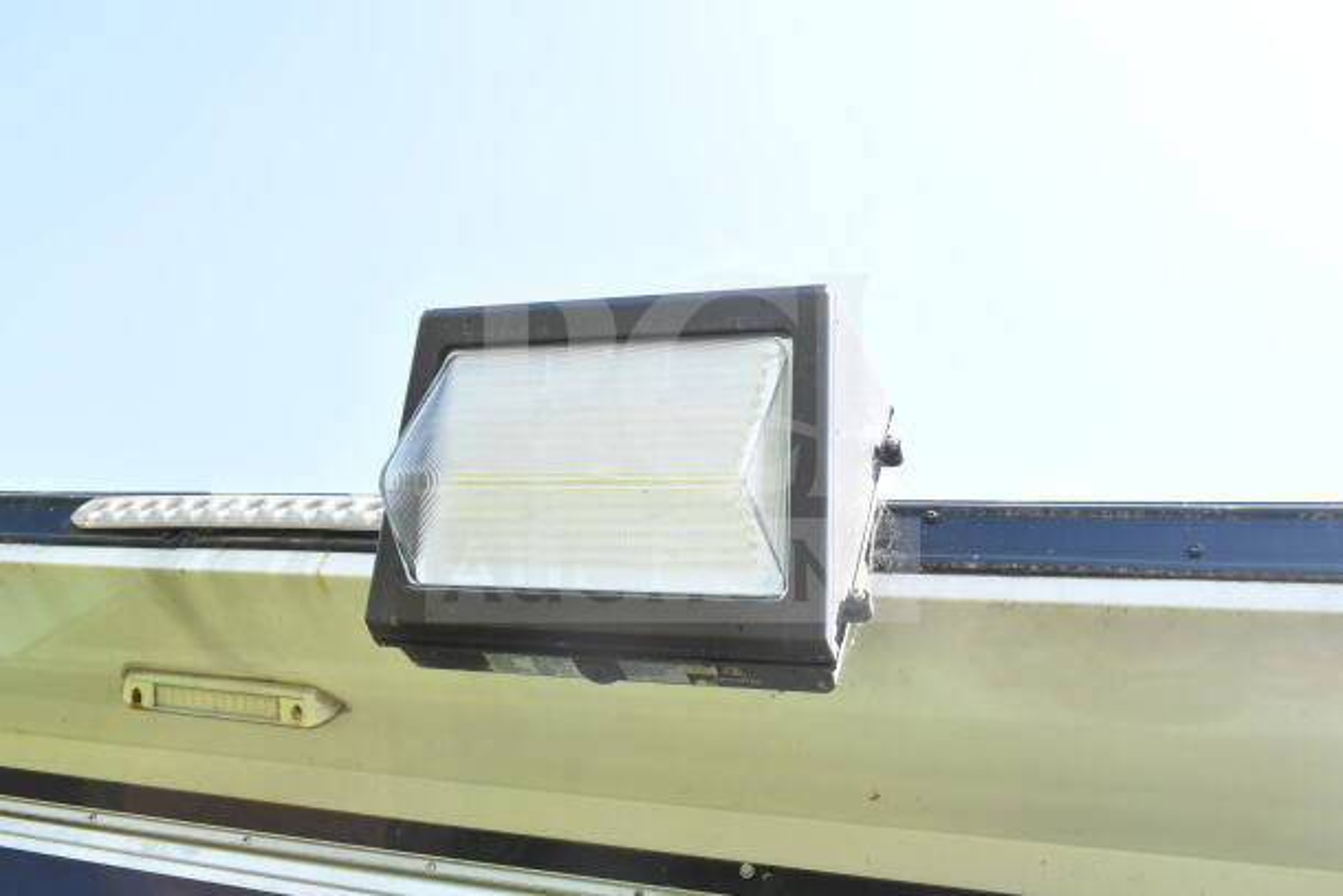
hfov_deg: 57.2
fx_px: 1231
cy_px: 448
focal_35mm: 33
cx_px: 672
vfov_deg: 40.0
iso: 1600
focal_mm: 22
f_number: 11
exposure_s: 1/500
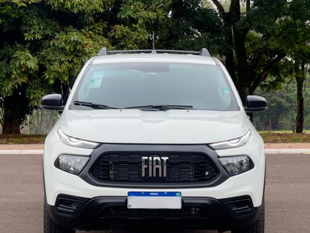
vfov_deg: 19.2
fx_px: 691
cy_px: 116
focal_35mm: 77
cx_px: 155
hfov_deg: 25.3
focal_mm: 9
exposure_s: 1/110
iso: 25
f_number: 2.8
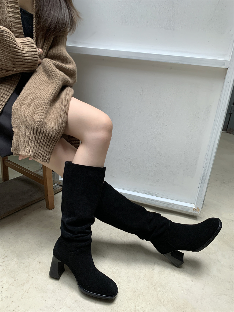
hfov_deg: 53.1
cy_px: 156
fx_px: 234
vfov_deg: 67.3
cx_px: 117
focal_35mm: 26
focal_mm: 4.25
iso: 125
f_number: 1.8
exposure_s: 1/60
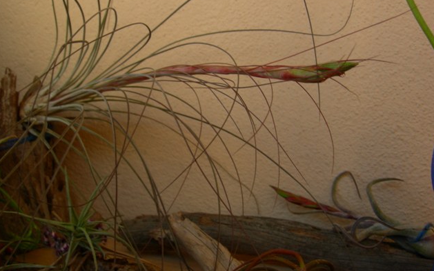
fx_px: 485
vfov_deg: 31.2
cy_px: 122
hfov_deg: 48.2
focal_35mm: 41
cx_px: 217
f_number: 5
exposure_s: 1/53.8
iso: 64
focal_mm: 8
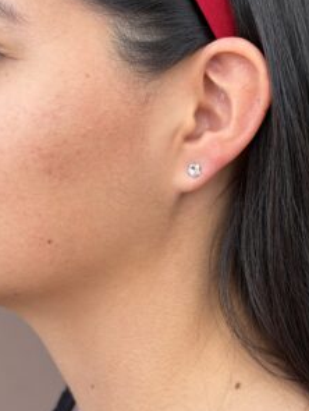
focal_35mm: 65
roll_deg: +0.4
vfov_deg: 29.8
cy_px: 183
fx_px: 772
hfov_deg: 22.6
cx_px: 181
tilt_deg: -7.3
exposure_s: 1/506
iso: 64
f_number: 1.78
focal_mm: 6.76
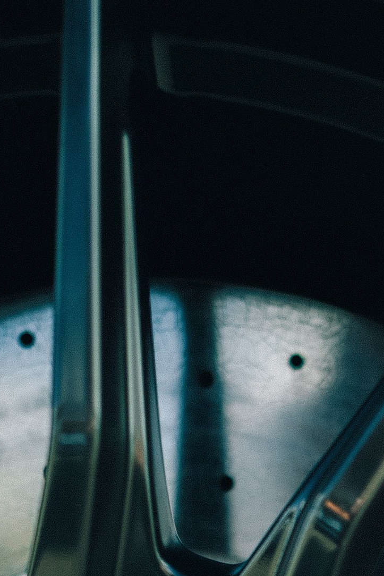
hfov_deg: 15.7
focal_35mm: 85
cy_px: 935
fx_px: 1359
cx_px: 412
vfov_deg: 19.7
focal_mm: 24
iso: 50
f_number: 1.4
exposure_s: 1/500
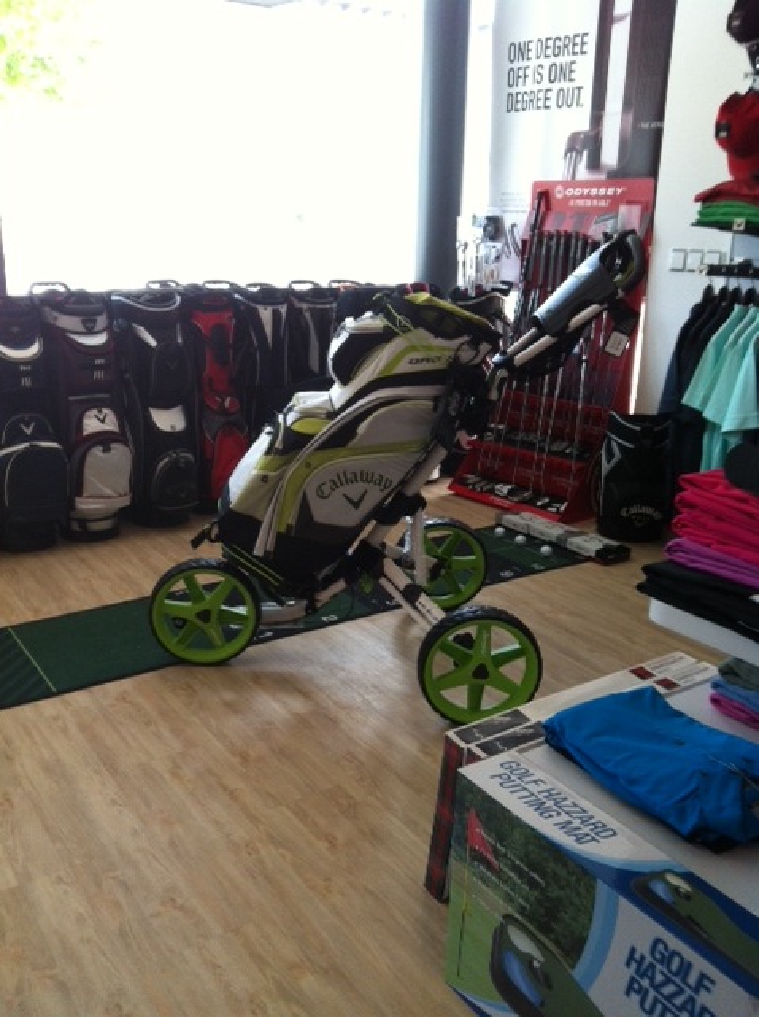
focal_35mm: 35
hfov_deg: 40.6
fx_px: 1026
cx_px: 380
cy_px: 508
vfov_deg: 52.7
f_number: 2.8
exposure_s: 1/60
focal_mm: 3.85
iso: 100
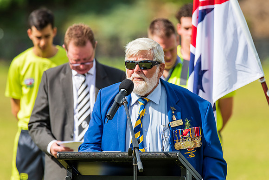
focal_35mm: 600
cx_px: 134
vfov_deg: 2.3
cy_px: 90
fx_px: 4484
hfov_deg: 3.4
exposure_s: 1/1600
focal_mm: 600
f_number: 10
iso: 800
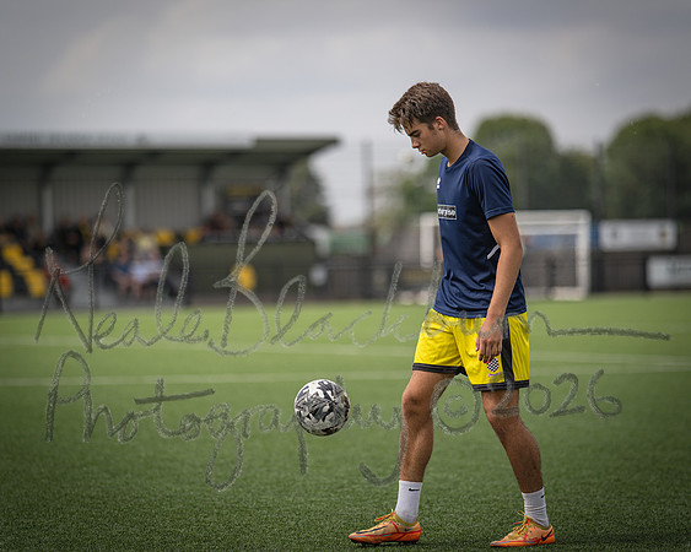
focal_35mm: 152
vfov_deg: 10.1
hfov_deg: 12.7
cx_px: 346
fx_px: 3110
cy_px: 276
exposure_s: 1/3200
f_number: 1.8
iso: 100
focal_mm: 135
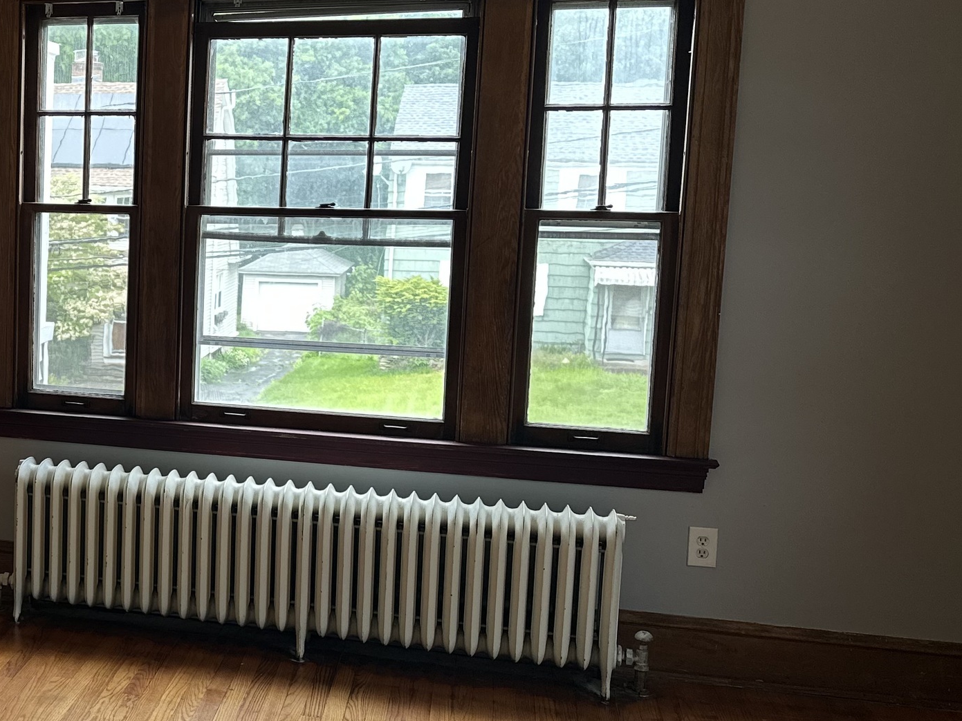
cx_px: -64
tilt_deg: -6.6
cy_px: 327
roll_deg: -0.8
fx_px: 1473
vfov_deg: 27.5
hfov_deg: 32.4
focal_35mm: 53
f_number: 1.78
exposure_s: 1/121
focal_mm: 6.86
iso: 100
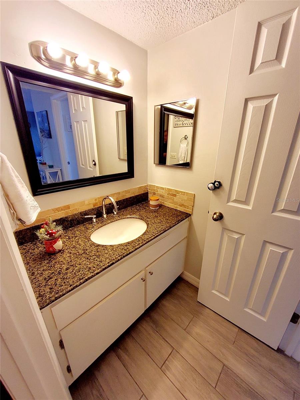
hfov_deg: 89.9
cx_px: 150
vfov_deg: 106.2
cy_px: 200
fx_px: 150
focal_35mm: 13
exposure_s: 1/60.2
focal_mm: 1.13
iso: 50
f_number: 2.2
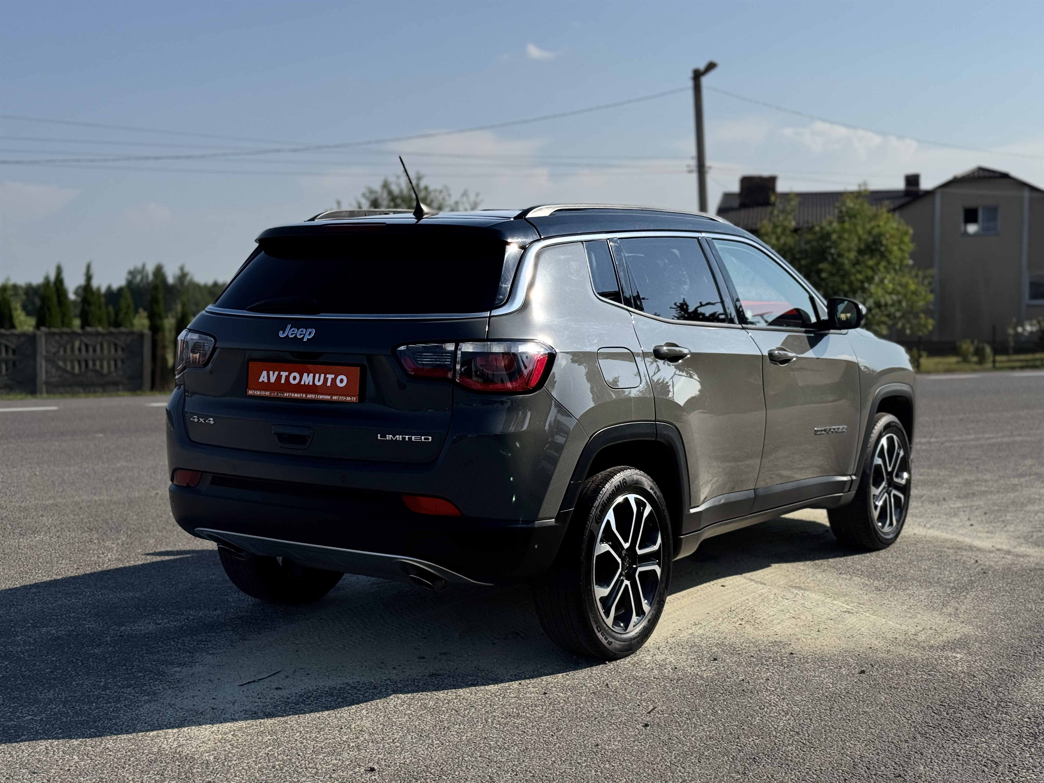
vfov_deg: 30.3
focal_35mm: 48
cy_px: 392
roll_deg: -0.3
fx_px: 1448
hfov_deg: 39.7
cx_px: 522
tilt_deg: -3.3
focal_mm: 6.76
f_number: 1.78
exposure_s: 1/9009
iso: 80
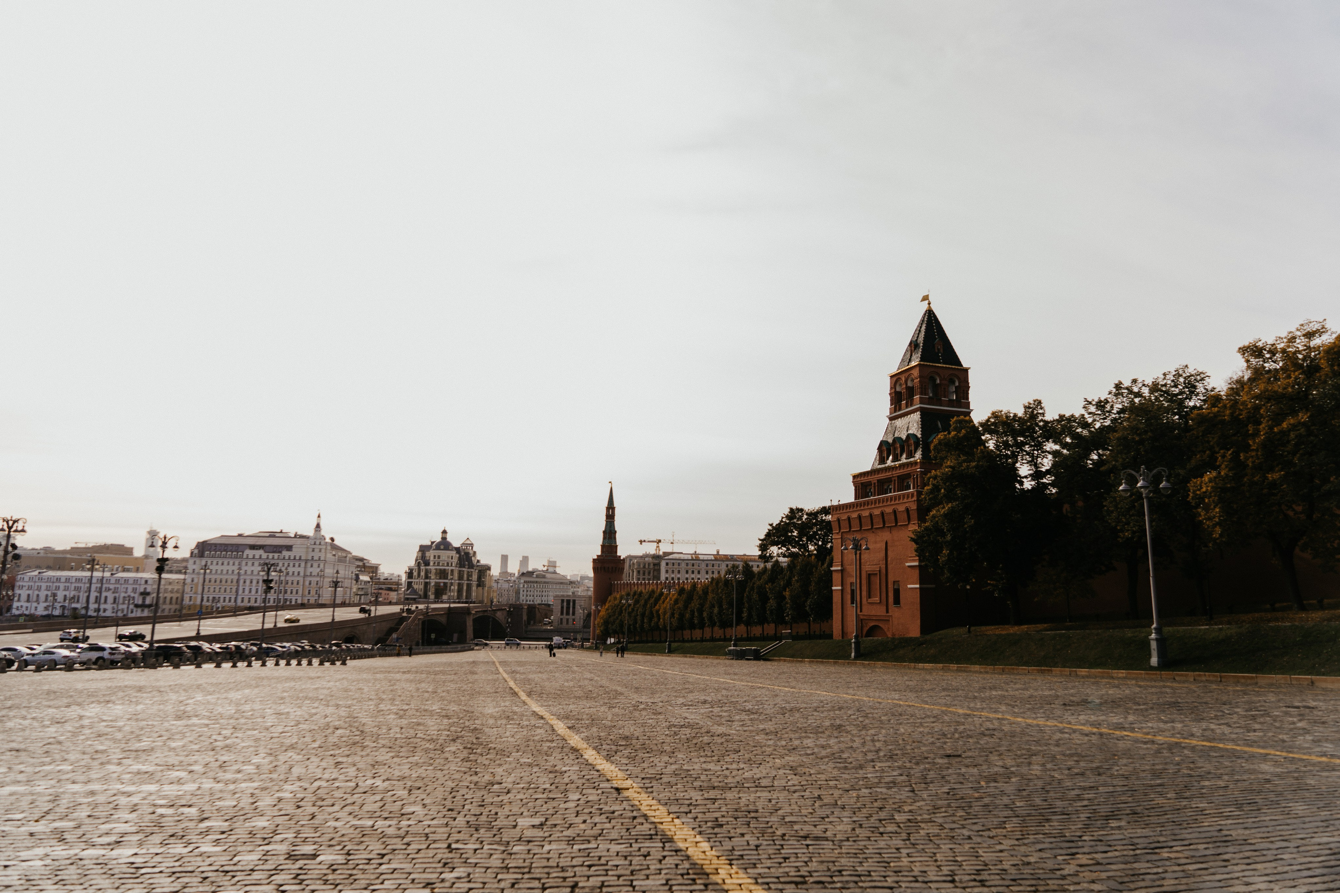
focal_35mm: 24
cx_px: 670
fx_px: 893
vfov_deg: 53.1
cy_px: 446
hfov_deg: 73.7
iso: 100
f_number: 4
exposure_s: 1/320
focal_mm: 24
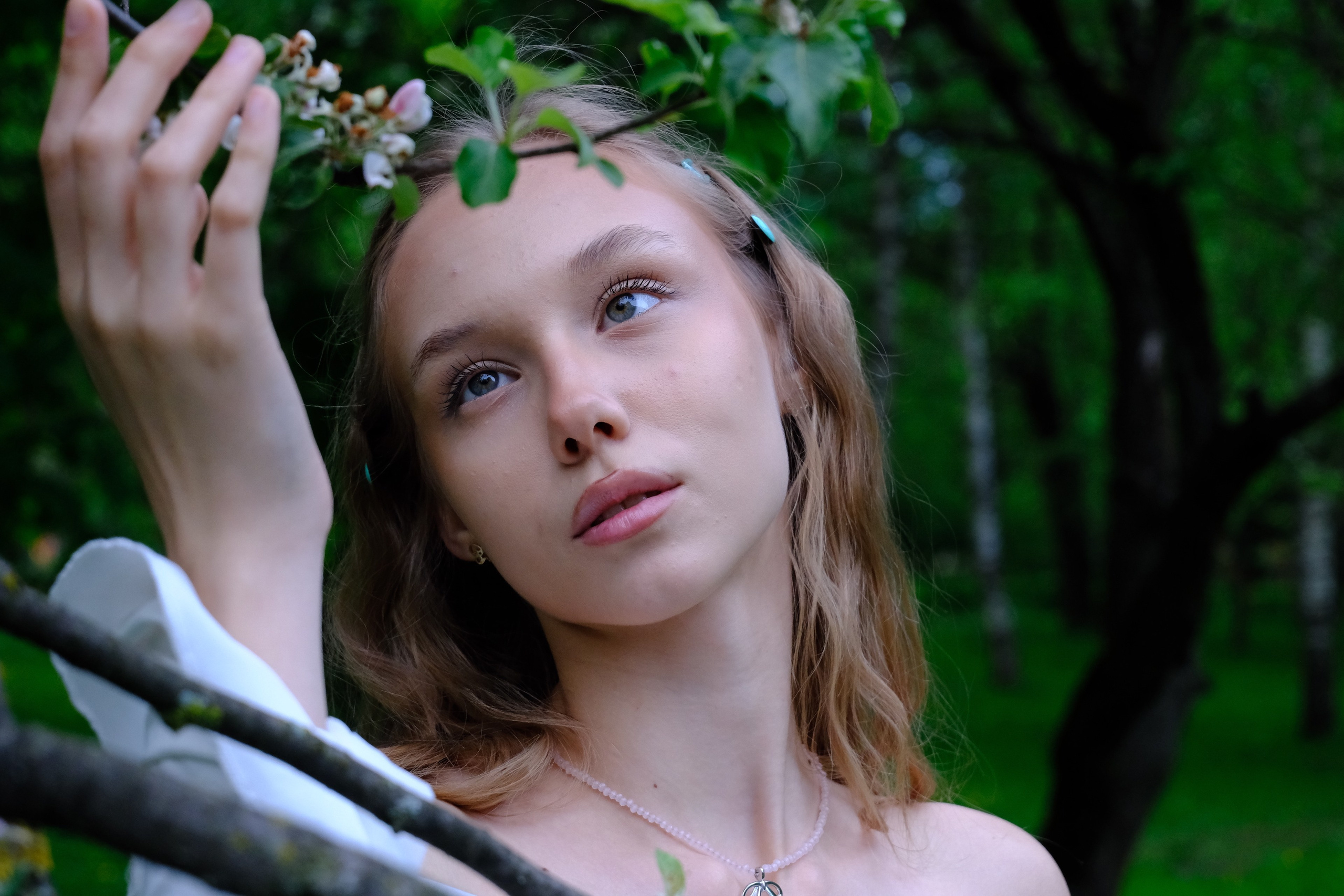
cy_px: 448
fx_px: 2800
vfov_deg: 18.2
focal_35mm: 75
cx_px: 672
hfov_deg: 27.0
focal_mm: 50
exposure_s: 1/500
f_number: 4.8
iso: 2000
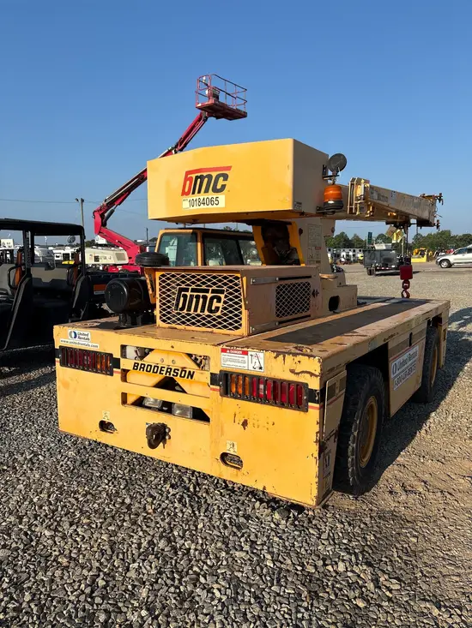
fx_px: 473
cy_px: 314
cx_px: 236
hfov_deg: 53.1
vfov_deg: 67.3
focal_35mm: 26
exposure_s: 1/3623
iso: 50
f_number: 1.6
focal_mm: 5.96
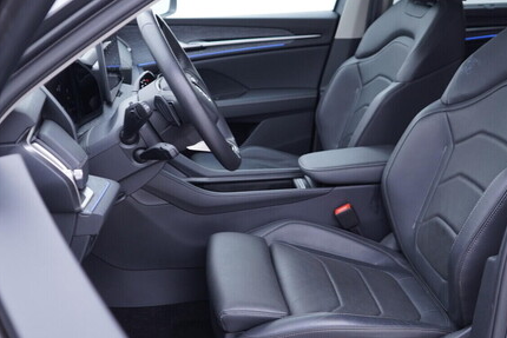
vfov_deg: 29.2
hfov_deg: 42.7
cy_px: 149
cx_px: 274
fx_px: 648
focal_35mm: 46
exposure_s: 1/40
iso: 250
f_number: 2.8
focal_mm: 24
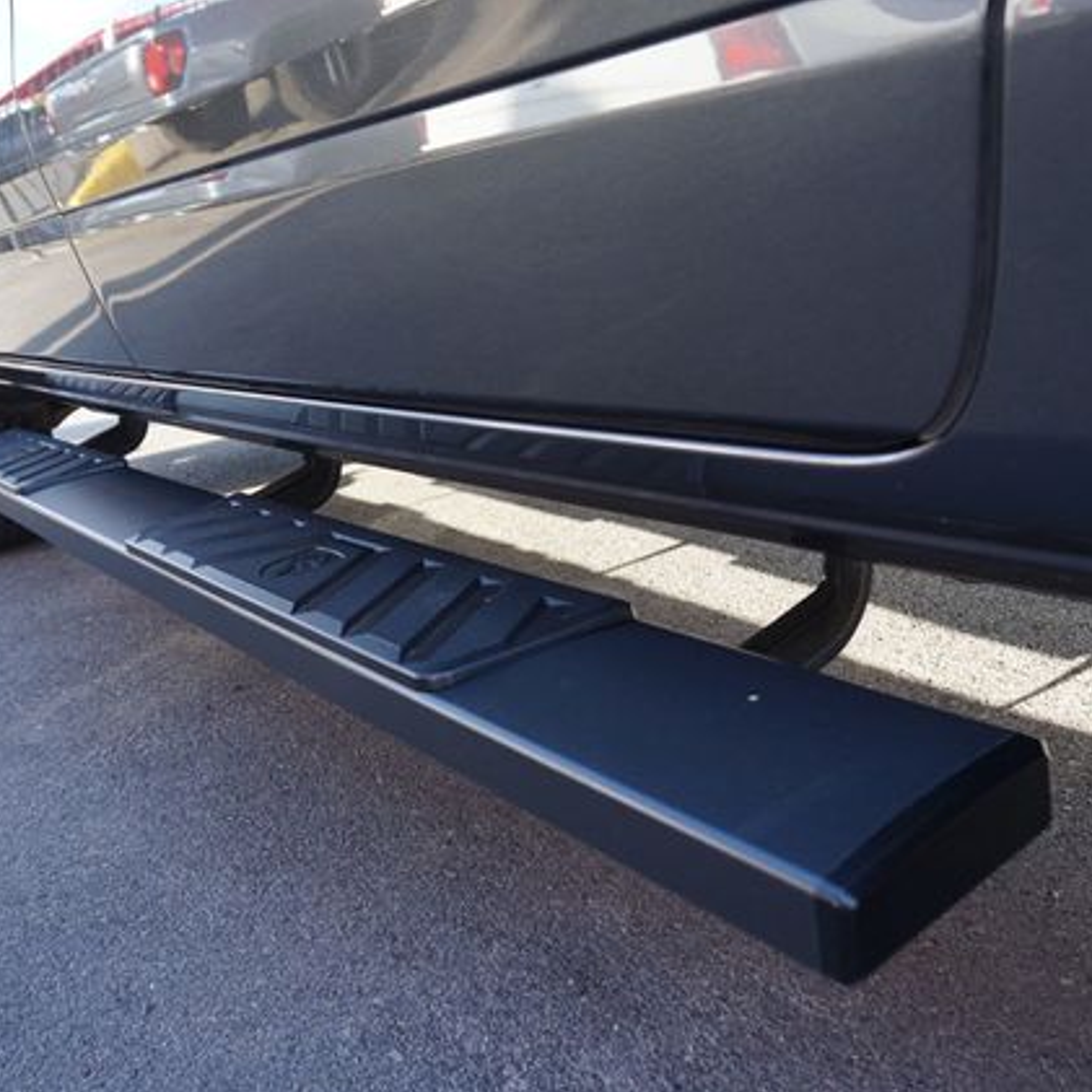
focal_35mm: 31
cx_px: 477
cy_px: 550
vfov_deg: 52.5
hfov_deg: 52.4
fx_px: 1106
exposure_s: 1/60
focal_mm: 16
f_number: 4
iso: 125
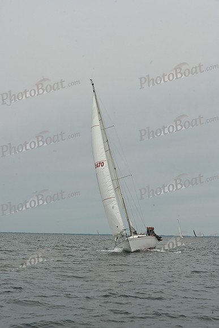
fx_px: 684
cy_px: 164
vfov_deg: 27.0
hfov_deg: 18.2
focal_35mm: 75
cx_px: 110
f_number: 13
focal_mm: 75
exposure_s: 1/1000
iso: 320
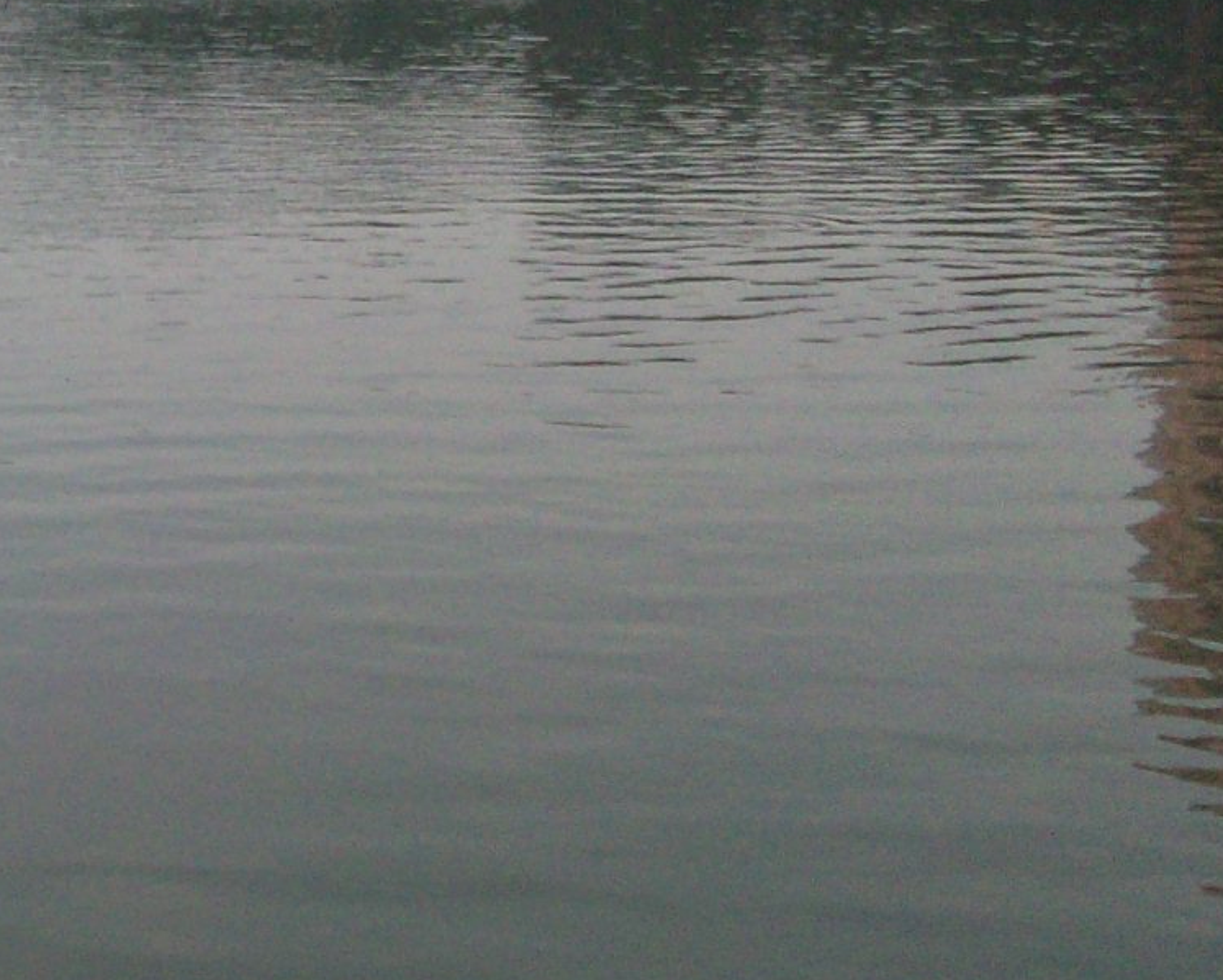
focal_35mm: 91
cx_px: -381
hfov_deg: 19.4
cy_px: 26
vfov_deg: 16.6
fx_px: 3295
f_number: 2.8
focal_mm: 5.7
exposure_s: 1/38.8
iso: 160
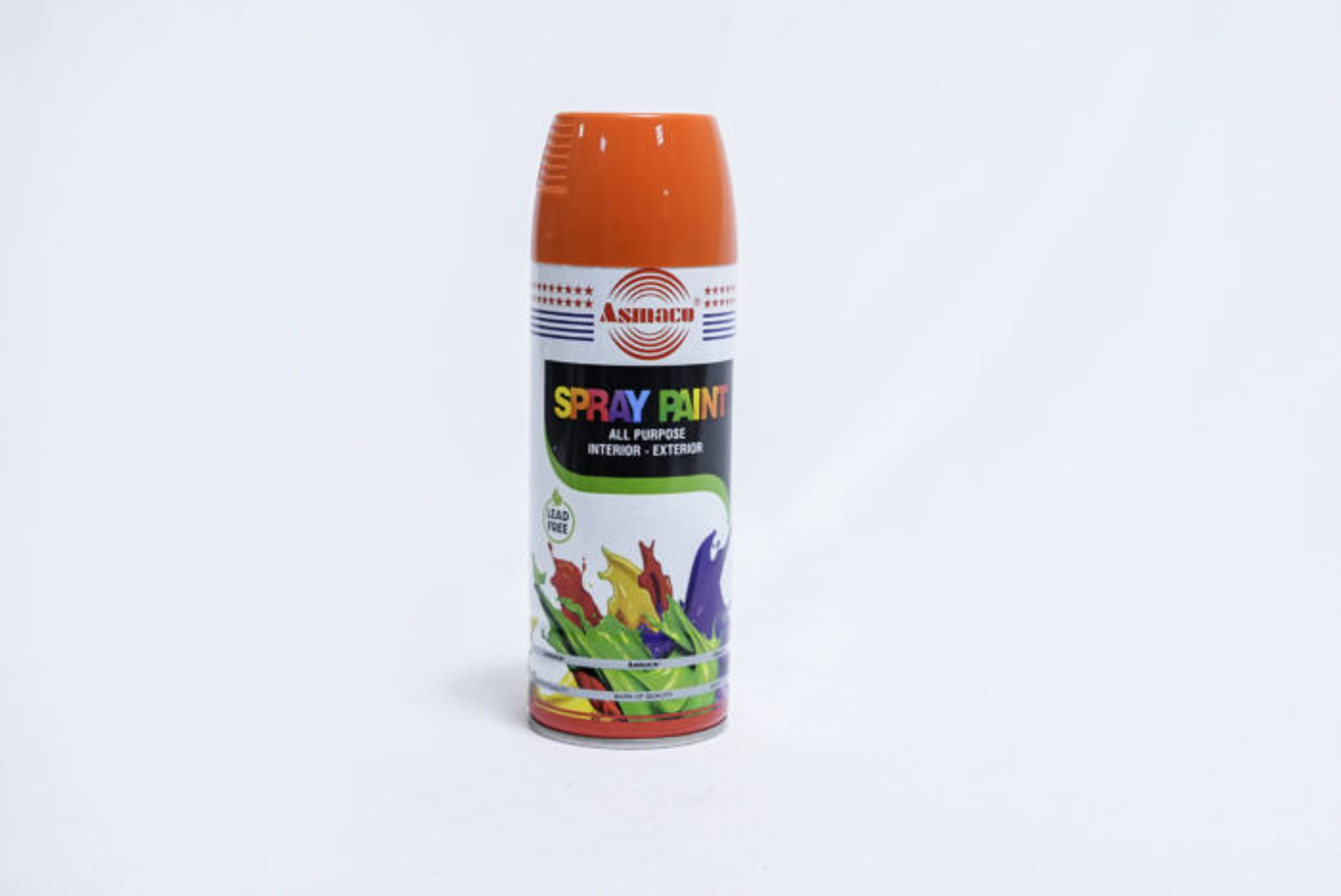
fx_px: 2162
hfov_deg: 34.5
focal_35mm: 58
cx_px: 670
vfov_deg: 23.4
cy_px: 448
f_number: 9
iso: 3200
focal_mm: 58
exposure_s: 1/200
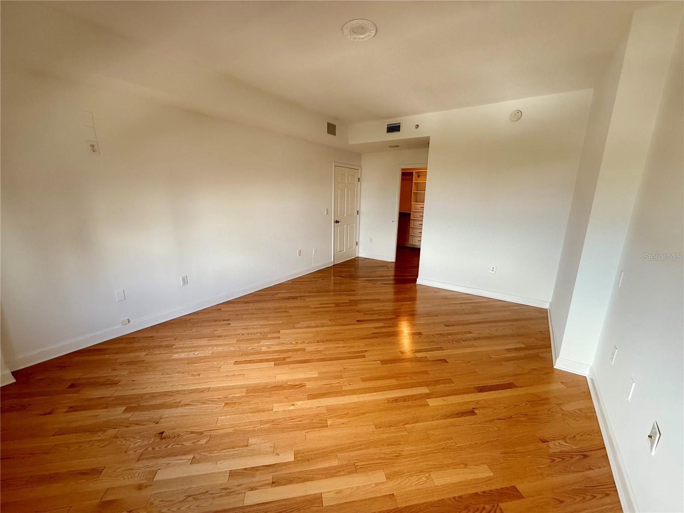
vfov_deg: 85.7
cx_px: 342
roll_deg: -1.2
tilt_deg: -13.0
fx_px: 277
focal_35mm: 14
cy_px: 256
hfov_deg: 102.1
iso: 100
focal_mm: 2.22
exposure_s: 1/120
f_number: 2.2
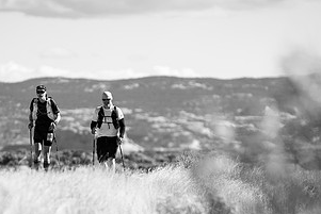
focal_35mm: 385
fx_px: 3434
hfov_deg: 5.4
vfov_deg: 3.6
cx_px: 150
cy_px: 188
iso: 100
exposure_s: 1/2500
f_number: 2.8
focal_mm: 200
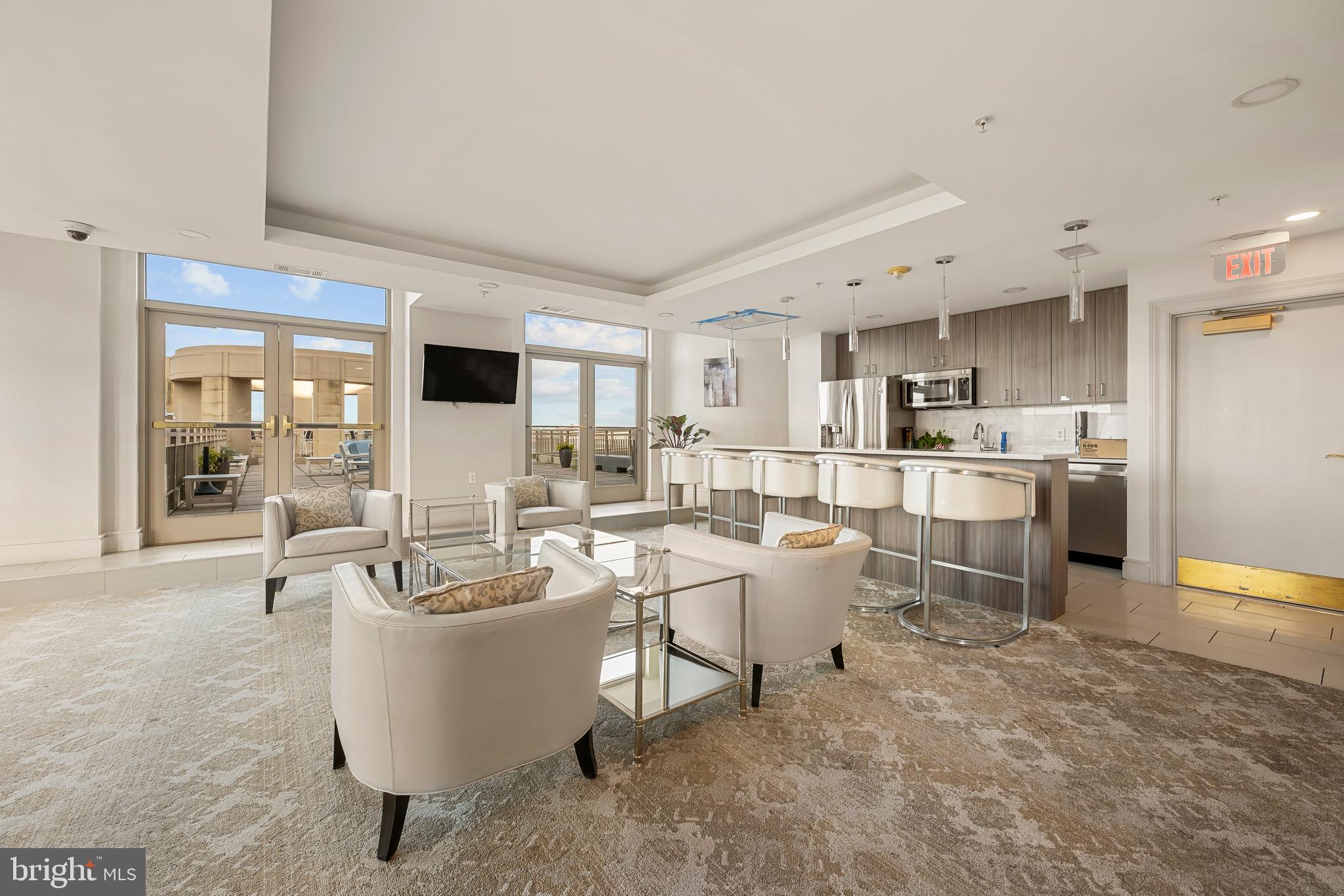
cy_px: 448
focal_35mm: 14
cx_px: 672
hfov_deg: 104.3
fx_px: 523
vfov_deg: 81.2
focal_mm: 14
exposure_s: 1/15
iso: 100
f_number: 4.5
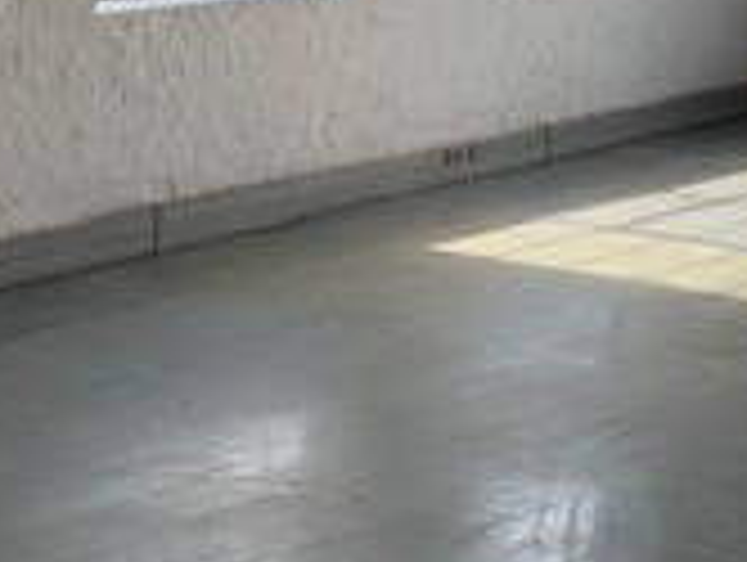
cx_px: 522
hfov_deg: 19.5
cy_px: 40
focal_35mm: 100
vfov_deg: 14.7
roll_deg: -2.2
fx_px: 2161
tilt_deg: -6.2
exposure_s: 1/263
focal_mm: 4.25
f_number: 1.8
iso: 25
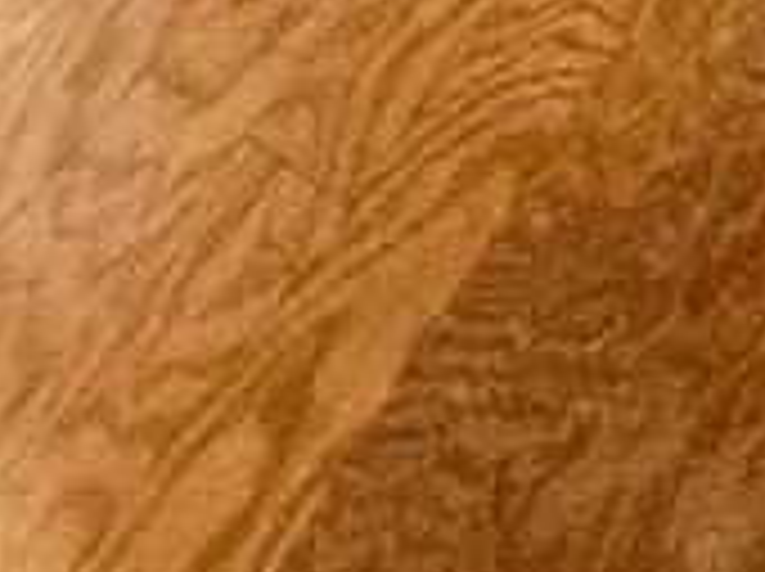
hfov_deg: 20.7
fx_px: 1964
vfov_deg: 10.9
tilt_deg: -9.2
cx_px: -130
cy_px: -1144
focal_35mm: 89
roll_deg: -4.2
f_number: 2.2
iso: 200
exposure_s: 1/120
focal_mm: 2.22
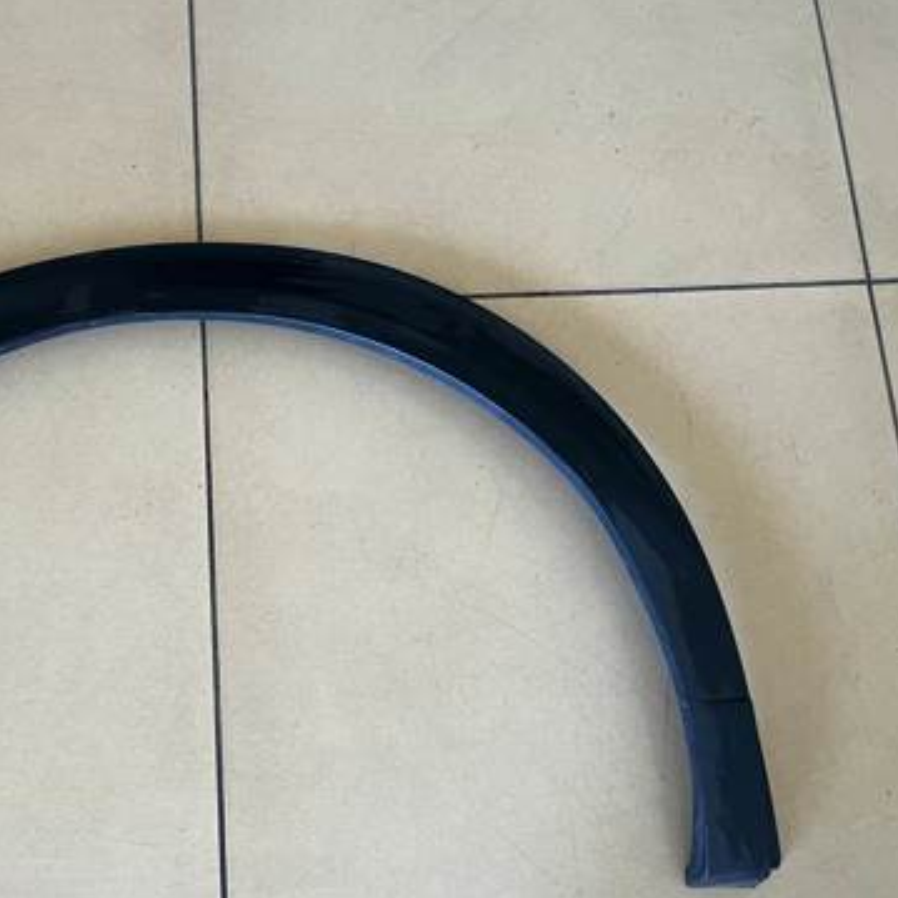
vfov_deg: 40.7
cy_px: 545
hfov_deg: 39.9
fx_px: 1203
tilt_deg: -75.6
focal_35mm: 41
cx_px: 235
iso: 80
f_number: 1.6
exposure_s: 1/50
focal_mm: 5.1
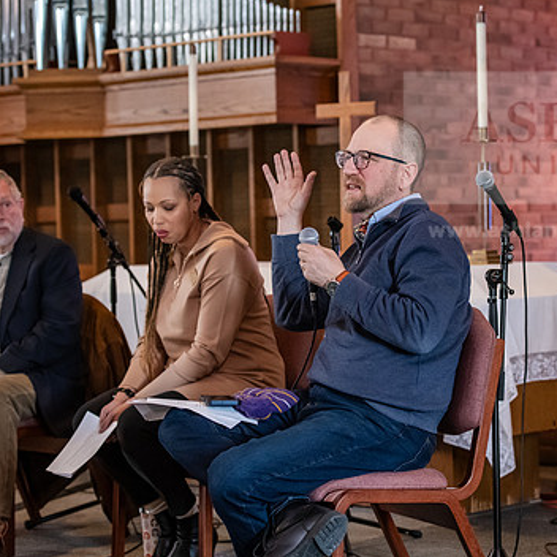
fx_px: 1784
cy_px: 263
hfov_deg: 17.7
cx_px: 356
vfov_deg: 17.7
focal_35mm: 98
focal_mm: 70
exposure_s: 1/200
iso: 4000
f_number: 3.2
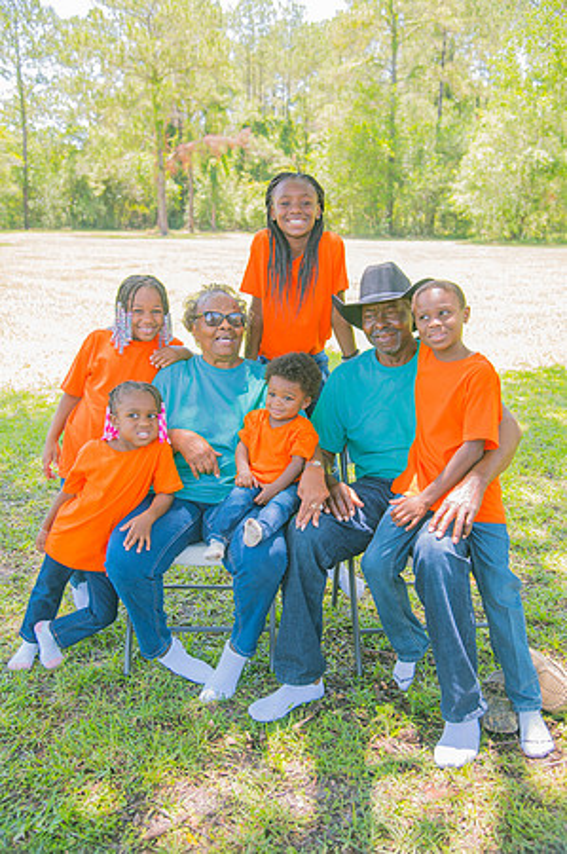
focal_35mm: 35
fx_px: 829
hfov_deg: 37.8
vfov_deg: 54.5
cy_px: 427
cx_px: 284
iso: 250
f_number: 4
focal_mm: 35
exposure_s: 1/125
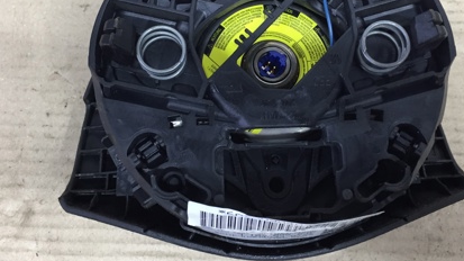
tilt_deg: -70.0
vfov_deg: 24.1
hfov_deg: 42.1
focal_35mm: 49
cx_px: 252
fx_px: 603
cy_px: 62
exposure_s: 1/33
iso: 125
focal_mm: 4.15
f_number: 2.2
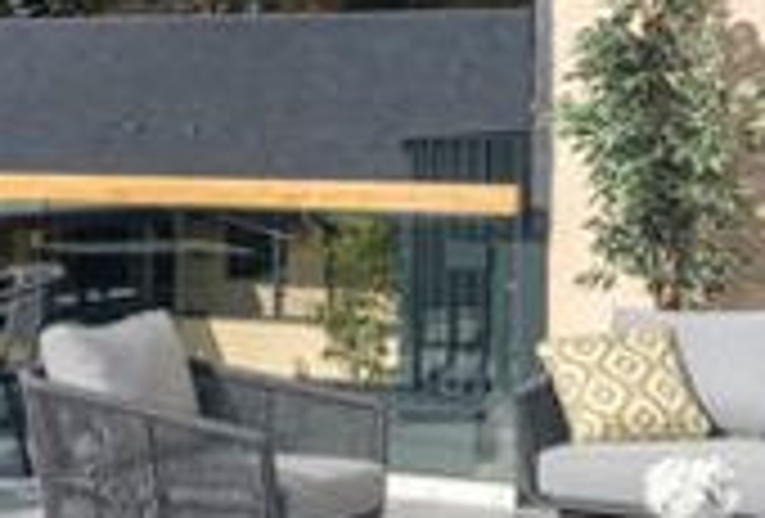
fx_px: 2284
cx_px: -112
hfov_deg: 18.2
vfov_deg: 12.8
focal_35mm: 107
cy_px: 464
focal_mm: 24
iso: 100
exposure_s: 1/160
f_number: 11
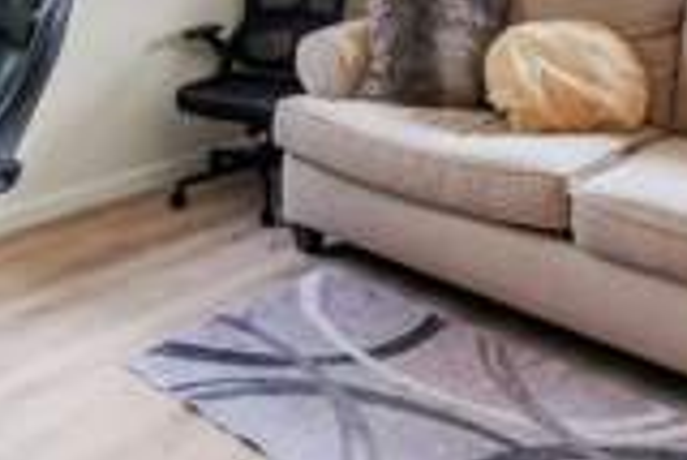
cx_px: 335
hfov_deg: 43.6
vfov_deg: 25.4
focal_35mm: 45
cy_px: -150
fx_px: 860
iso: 320
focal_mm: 10
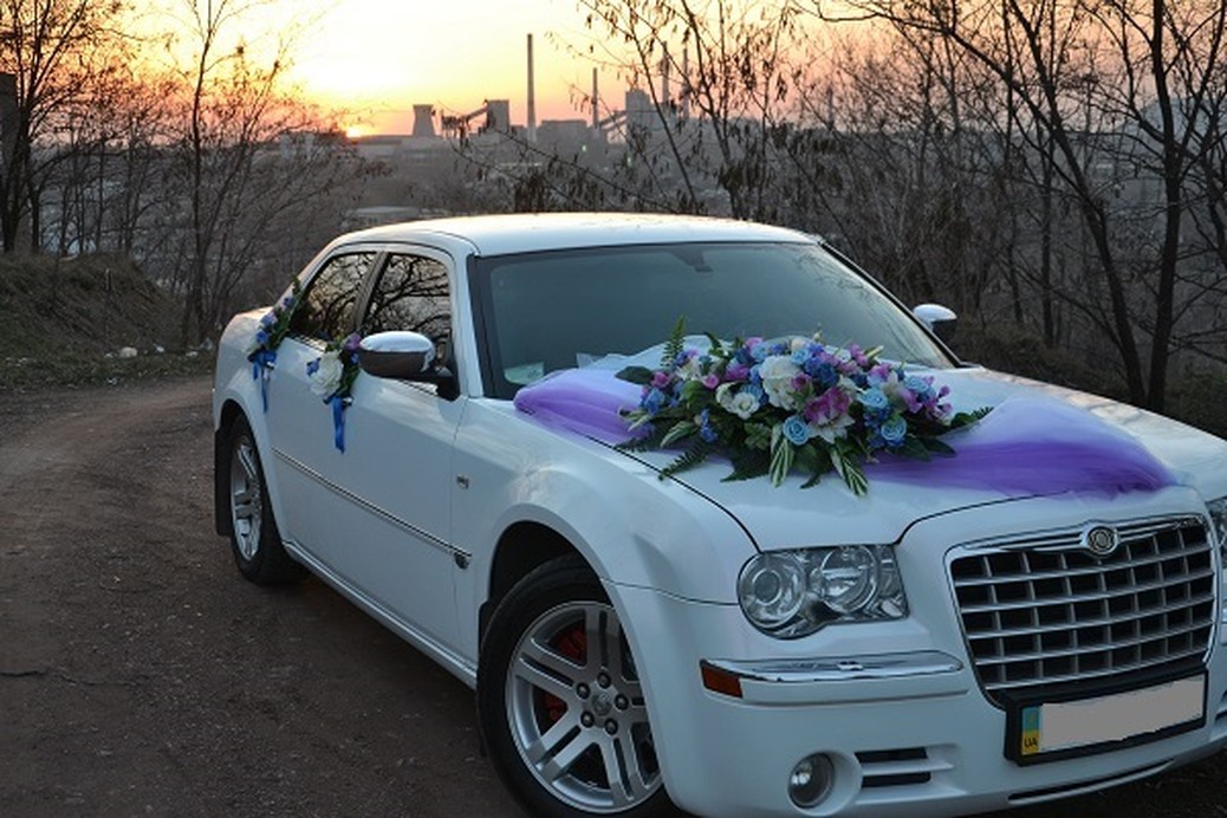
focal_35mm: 48
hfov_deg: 41.1
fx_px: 1636
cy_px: 409
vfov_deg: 28.1
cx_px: 614
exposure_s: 1/100
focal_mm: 32
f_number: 5
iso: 400
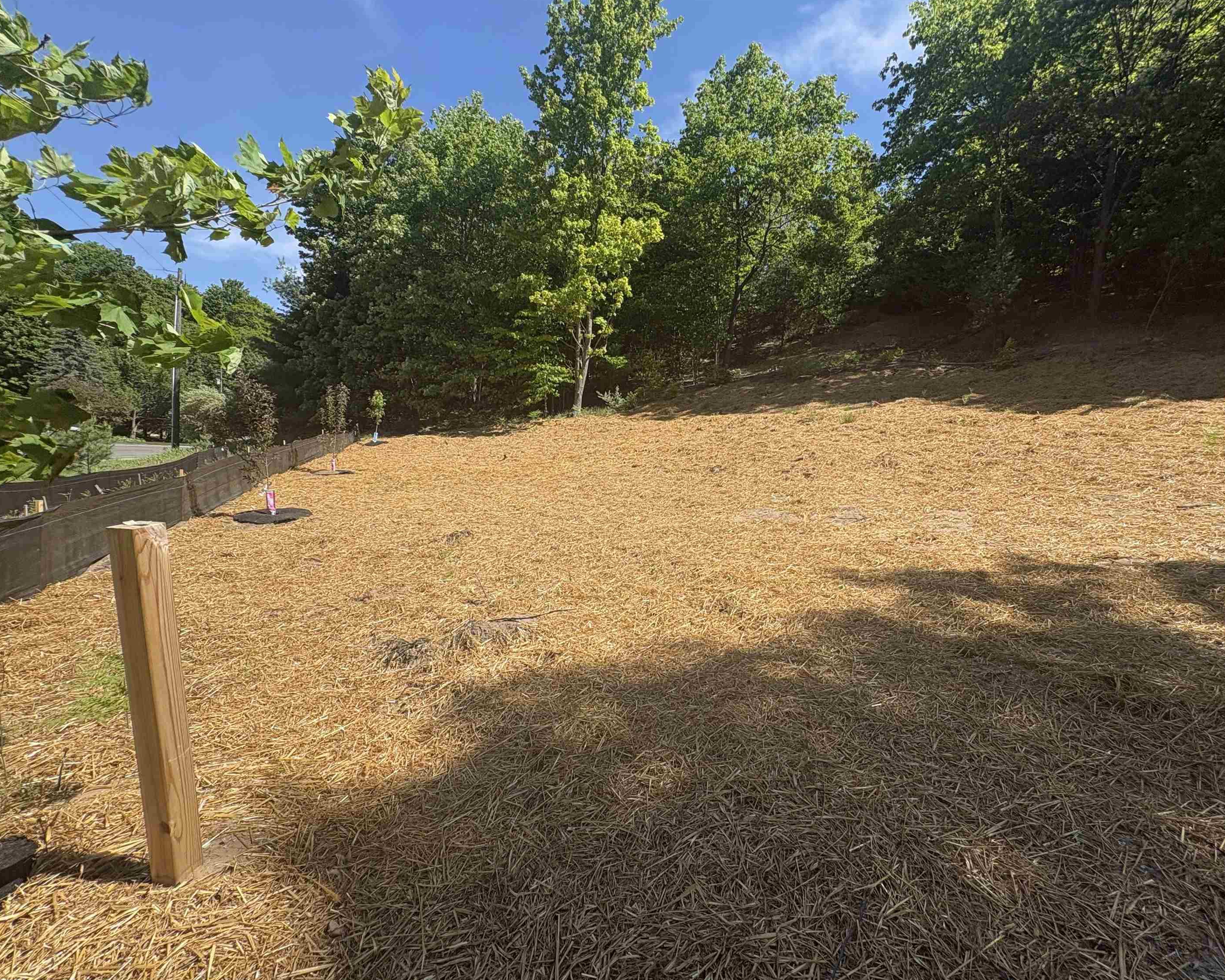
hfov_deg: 96.6
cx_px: 663
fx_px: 544
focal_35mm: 15
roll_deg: -4.8
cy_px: 502
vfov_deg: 84.0
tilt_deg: -3.4
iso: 40
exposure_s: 1/1709
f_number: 2.2
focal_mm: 2.22
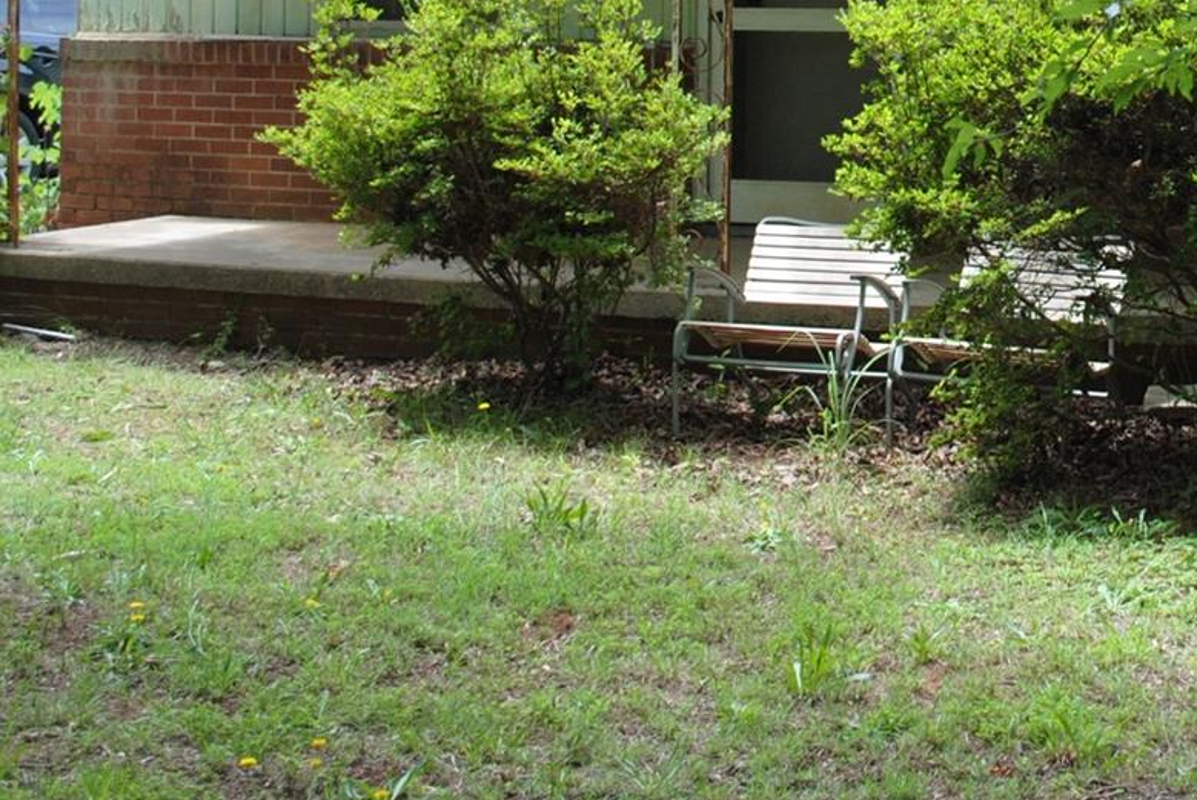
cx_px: 1156
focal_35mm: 71
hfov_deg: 27.1
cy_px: -78
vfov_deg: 18.5
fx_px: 2363
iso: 200
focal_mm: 18
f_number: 3.5
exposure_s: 1/500
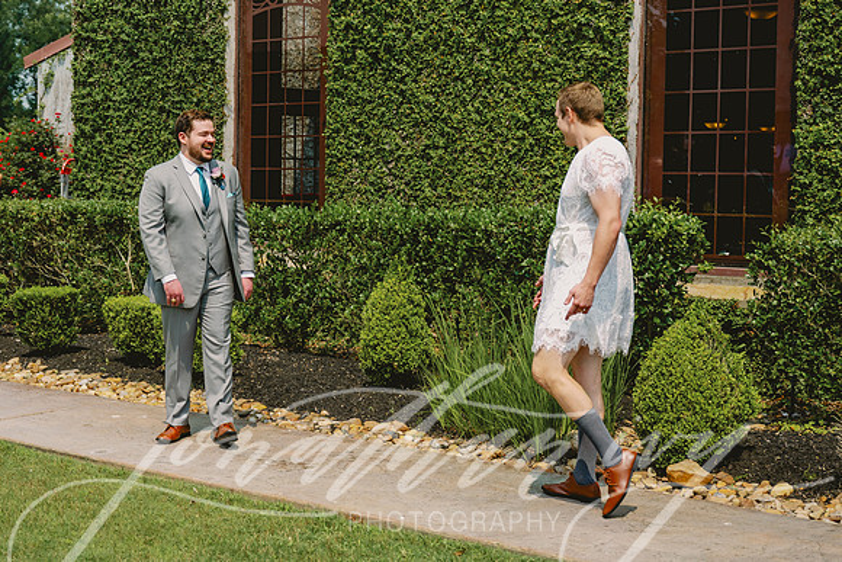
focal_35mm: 60
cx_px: 317
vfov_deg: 22.7
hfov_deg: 33.4
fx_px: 1396
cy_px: 232
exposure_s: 1/1000
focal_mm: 44
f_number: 3.5
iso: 64
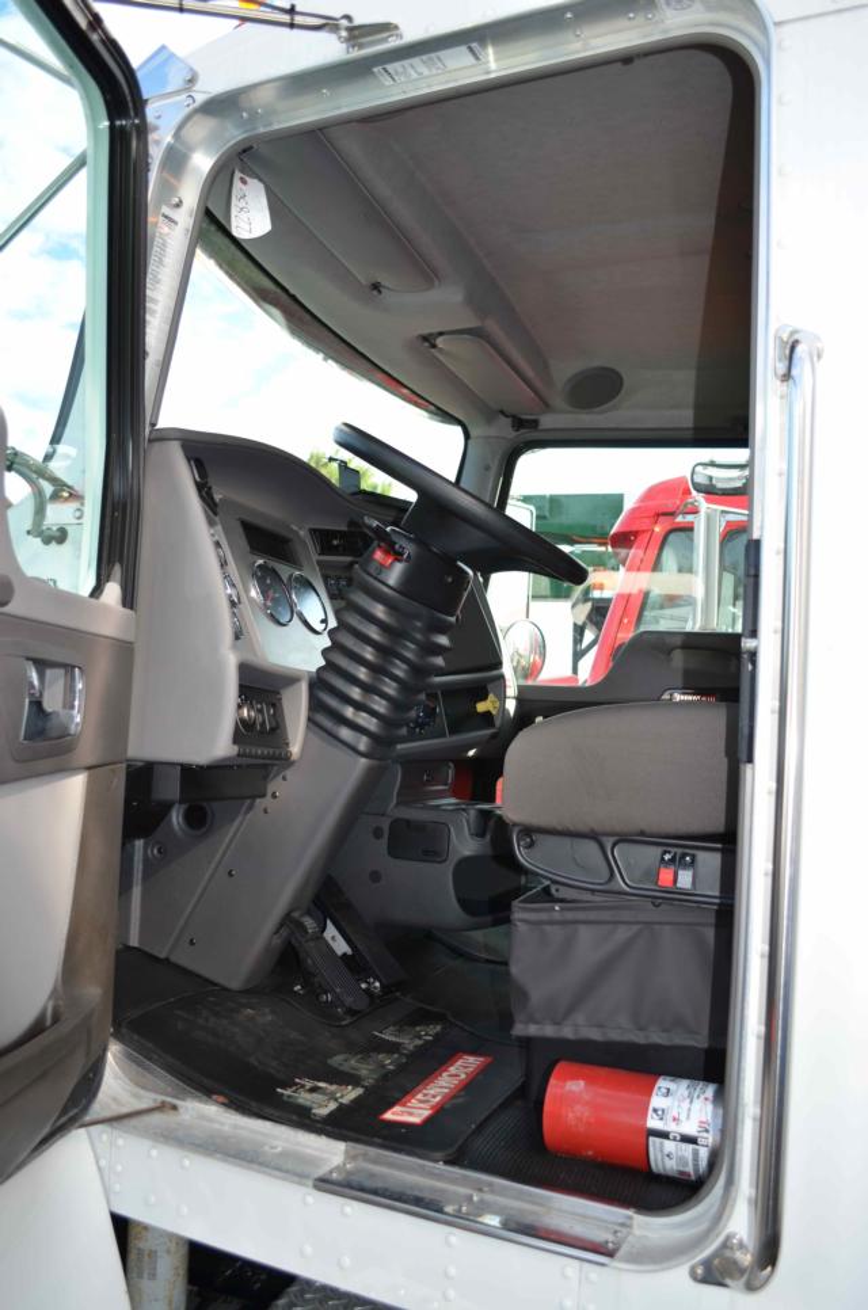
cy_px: 655
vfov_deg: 62.0
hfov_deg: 43.4
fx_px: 1090
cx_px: 434
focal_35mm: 30
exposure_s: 1/200
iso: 125
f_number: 3.8
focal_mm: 20
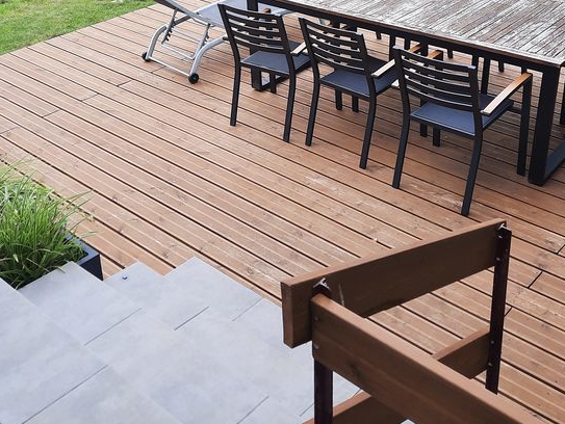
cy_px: 73
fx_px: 751
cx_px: 308
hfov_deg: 41.2
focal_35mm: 46
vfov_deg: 30.6
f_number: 2
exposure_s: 1/159
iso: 32
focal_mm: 4.6
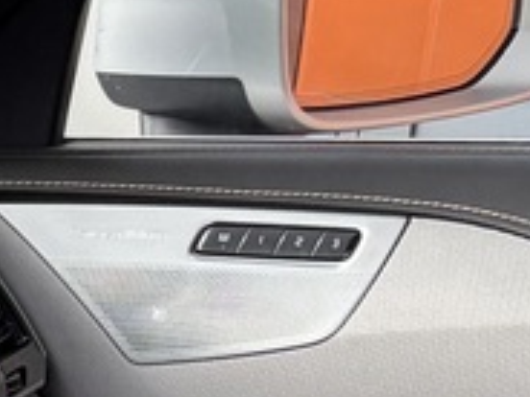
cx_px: -1043
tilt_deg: -19.9
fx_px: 3123
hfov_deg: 8.3
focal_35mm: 204
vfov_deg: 6.9
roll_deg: +1.2
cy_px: 889
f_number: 1.6
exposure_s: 1/433
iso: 50
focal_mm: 5.96
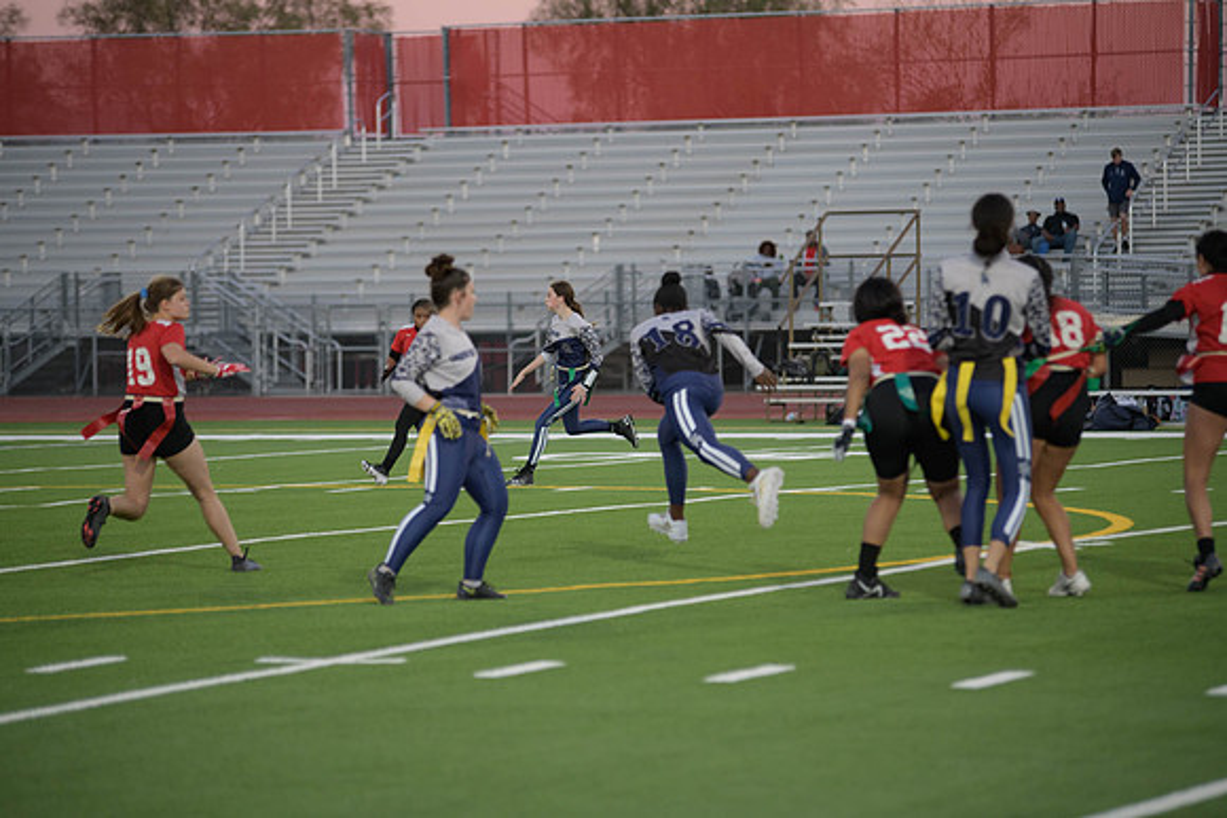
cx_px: 614
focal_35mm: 150
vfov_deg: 9.2
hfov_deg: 13.7
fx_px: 5113
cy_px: 409
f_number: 2.8
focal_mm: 150
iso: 900
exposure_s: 1/640
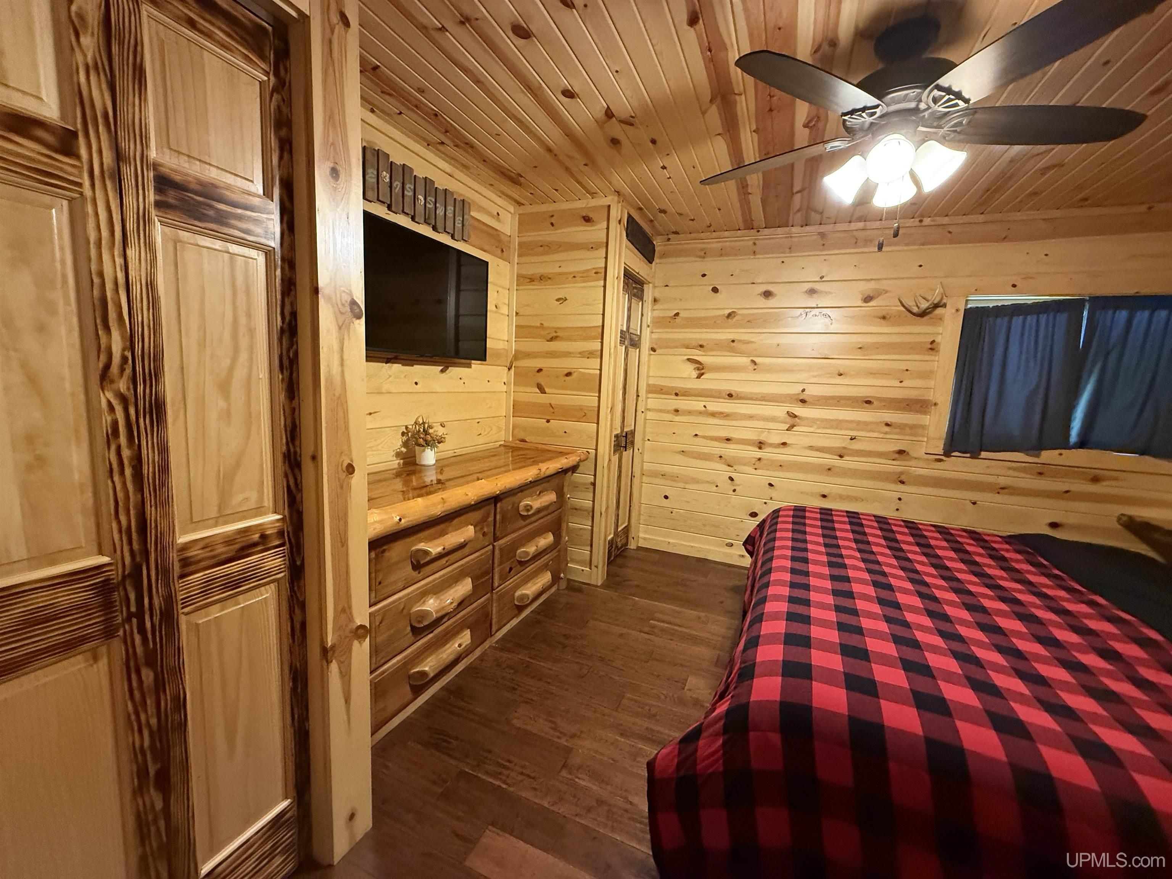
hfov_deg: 102.1
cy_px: 440
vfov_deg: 85.7
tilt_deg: -6.5
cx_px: 586
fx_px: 474
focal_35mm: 14
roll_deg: -2.5
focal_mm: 2.22
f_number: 2.2
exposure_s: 1/60
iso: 640
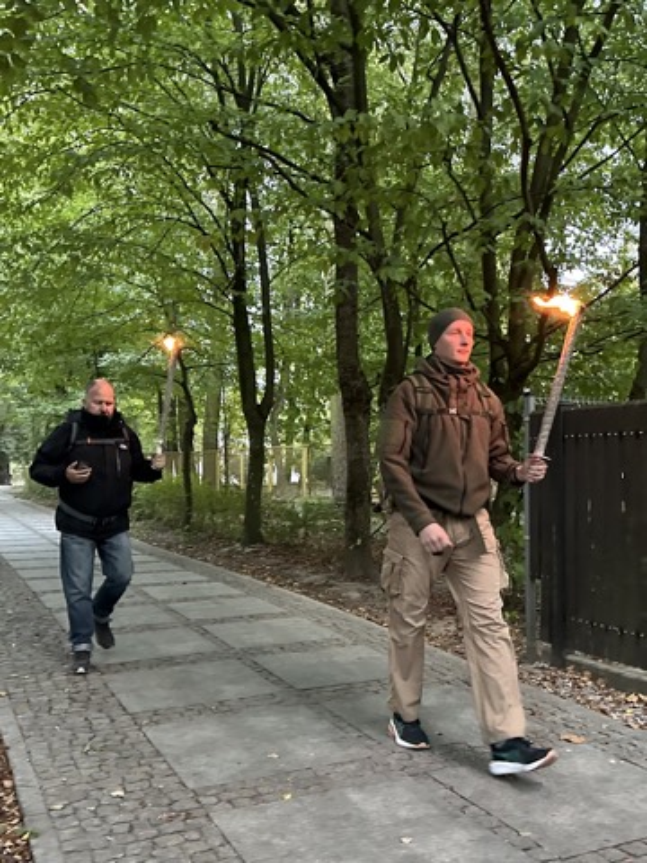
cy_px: 432
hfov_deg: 56.8
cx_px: 324
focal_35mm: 24
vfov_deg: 71.6
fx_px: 598
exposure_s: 1/40
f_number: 1.78
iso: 1000
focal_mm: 6.86
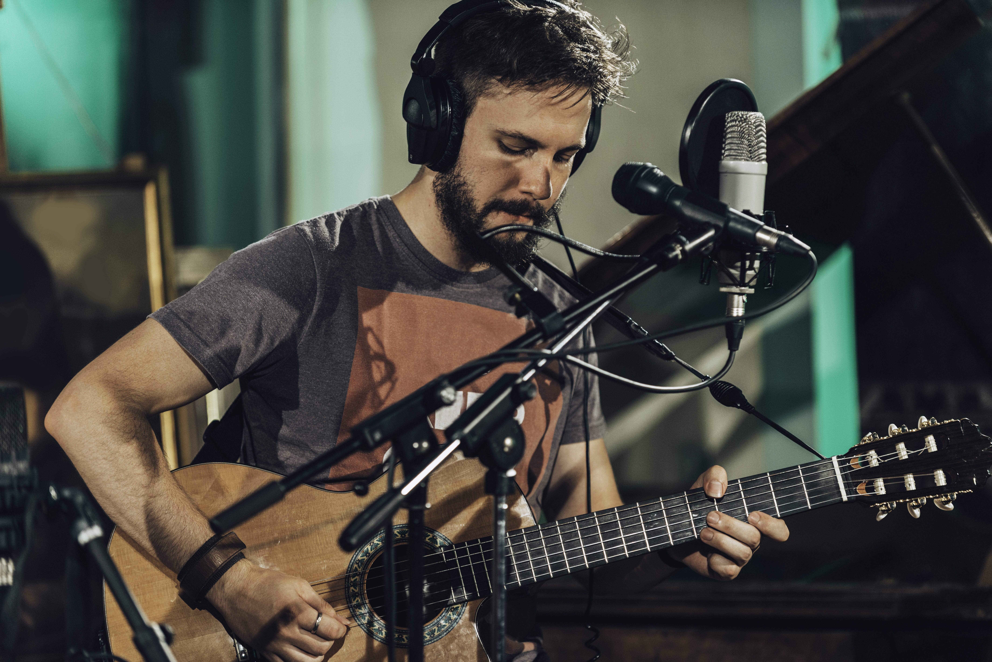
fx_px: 3859
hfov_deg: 14.6
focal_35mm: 140
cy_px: 331
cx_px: 496
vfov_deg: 9.8
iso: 1000
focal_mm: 140
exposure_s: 1/250
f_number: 2.8
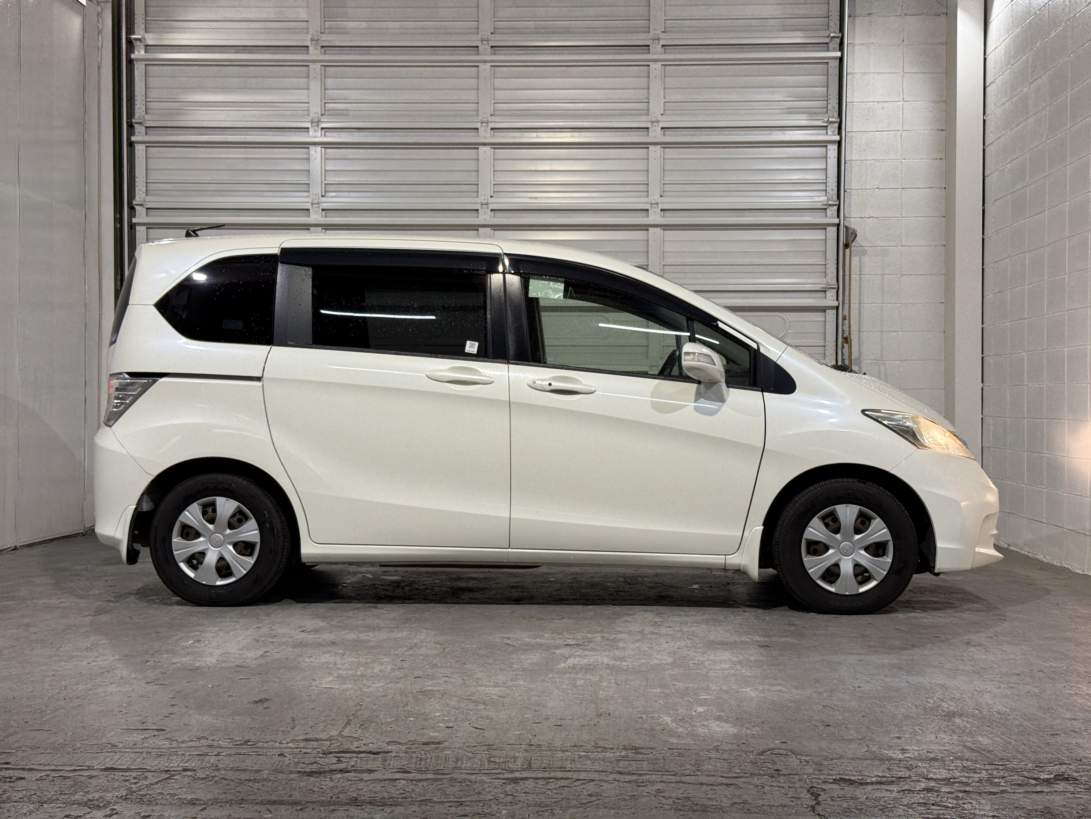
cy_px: 410
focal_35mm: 48
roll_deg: -0.3
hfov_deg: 39.7
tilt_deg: -0.3
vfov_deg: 30.3
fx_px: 1513
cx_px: 546
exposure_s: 1/60
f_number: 1.78
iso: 50
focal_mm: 6.76
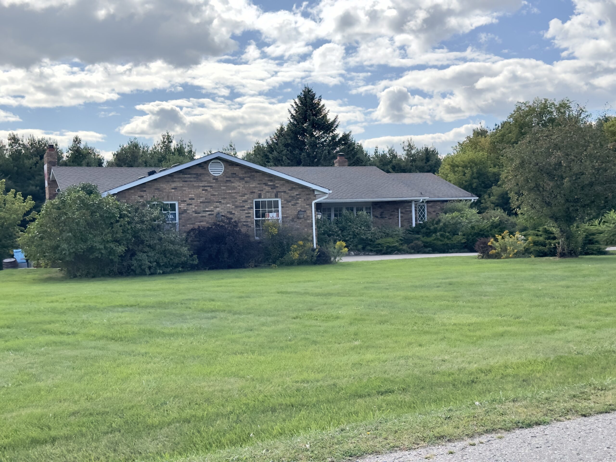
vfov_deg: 30.3
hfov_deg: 39.7
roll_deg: -0.7
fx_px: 854
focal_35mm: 48
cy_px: 231
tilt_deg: +0.2
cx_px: 308
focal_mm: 6.86
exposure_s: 1/3155
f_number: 1.78
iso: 64
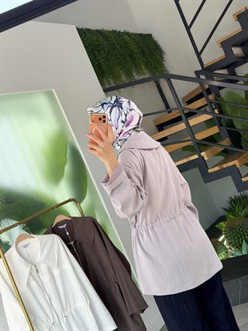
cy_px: 166
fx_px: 458
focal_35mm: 48
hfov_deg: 30.3
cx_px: 124
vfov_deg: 39.6
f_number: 1.78
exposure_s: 1/221
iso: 50
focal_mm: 6.76
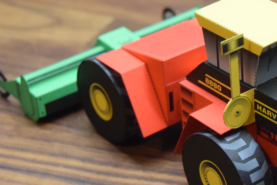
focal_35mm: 132
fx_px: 1014
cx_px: 188
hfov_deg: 15.5
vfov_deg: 10.4
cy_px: 113
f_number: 5.6
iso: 3200
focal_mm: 55
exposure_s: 1/60
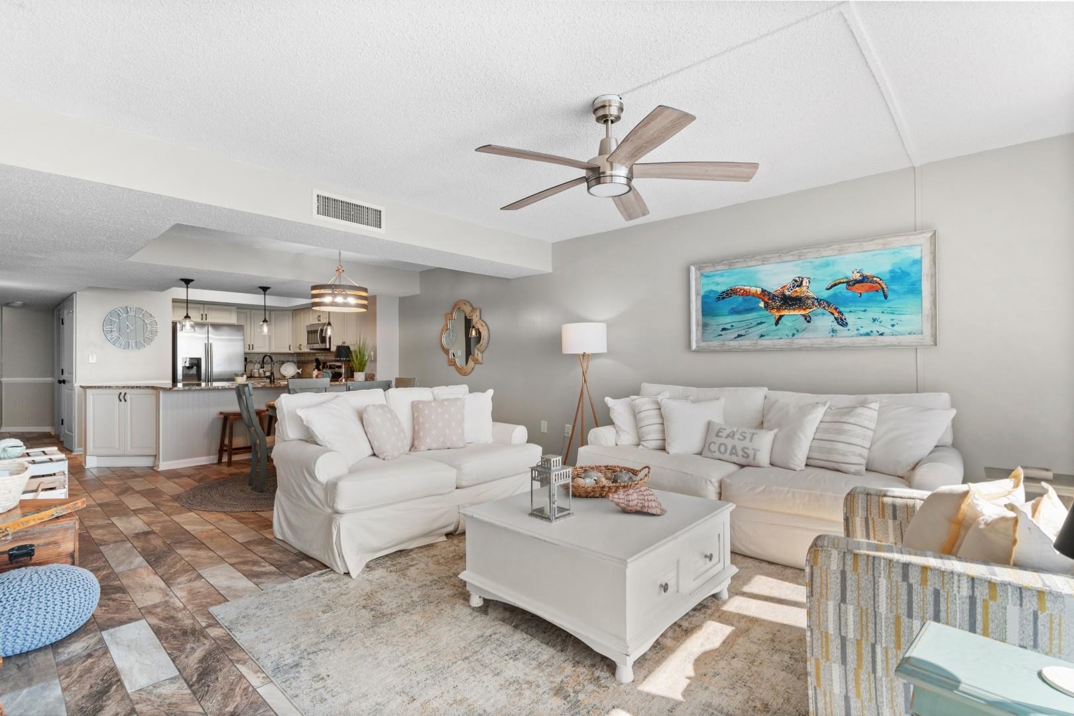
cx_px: 537
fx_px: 477
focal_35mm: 16
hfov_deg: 96.7
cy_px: 358
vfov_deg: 73.7
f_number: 4.8
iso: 100
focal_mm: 11
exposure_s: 1/25
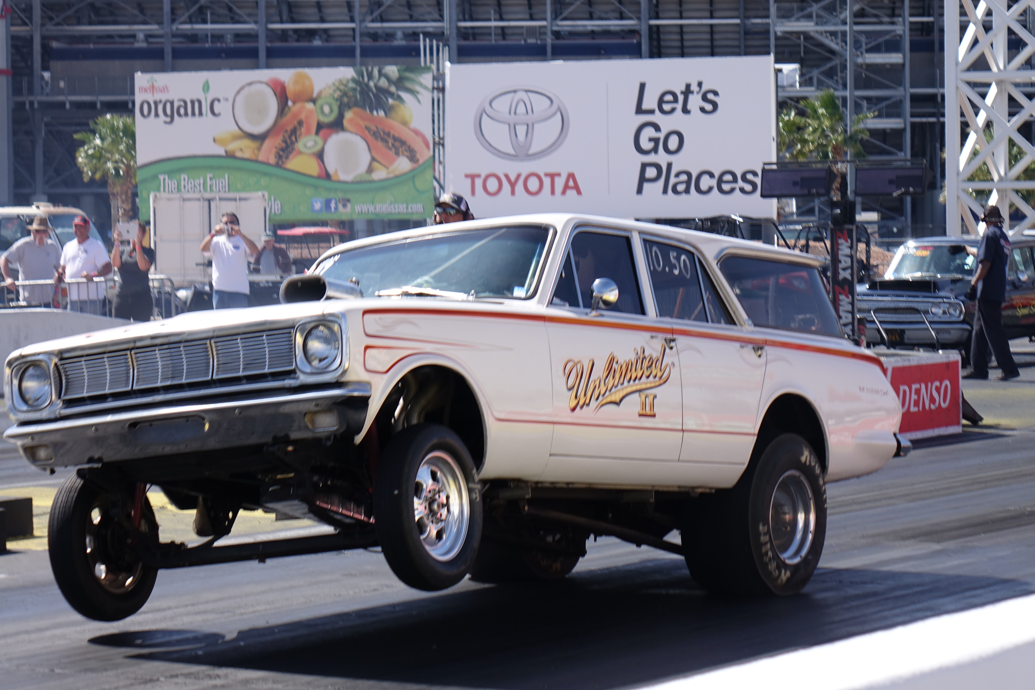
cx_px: 518
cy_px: 345
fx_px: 3680
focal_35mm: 128
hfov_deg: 16.0
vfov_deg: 10.7
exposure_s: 1/500
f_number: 4
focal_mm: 47.05
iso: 100
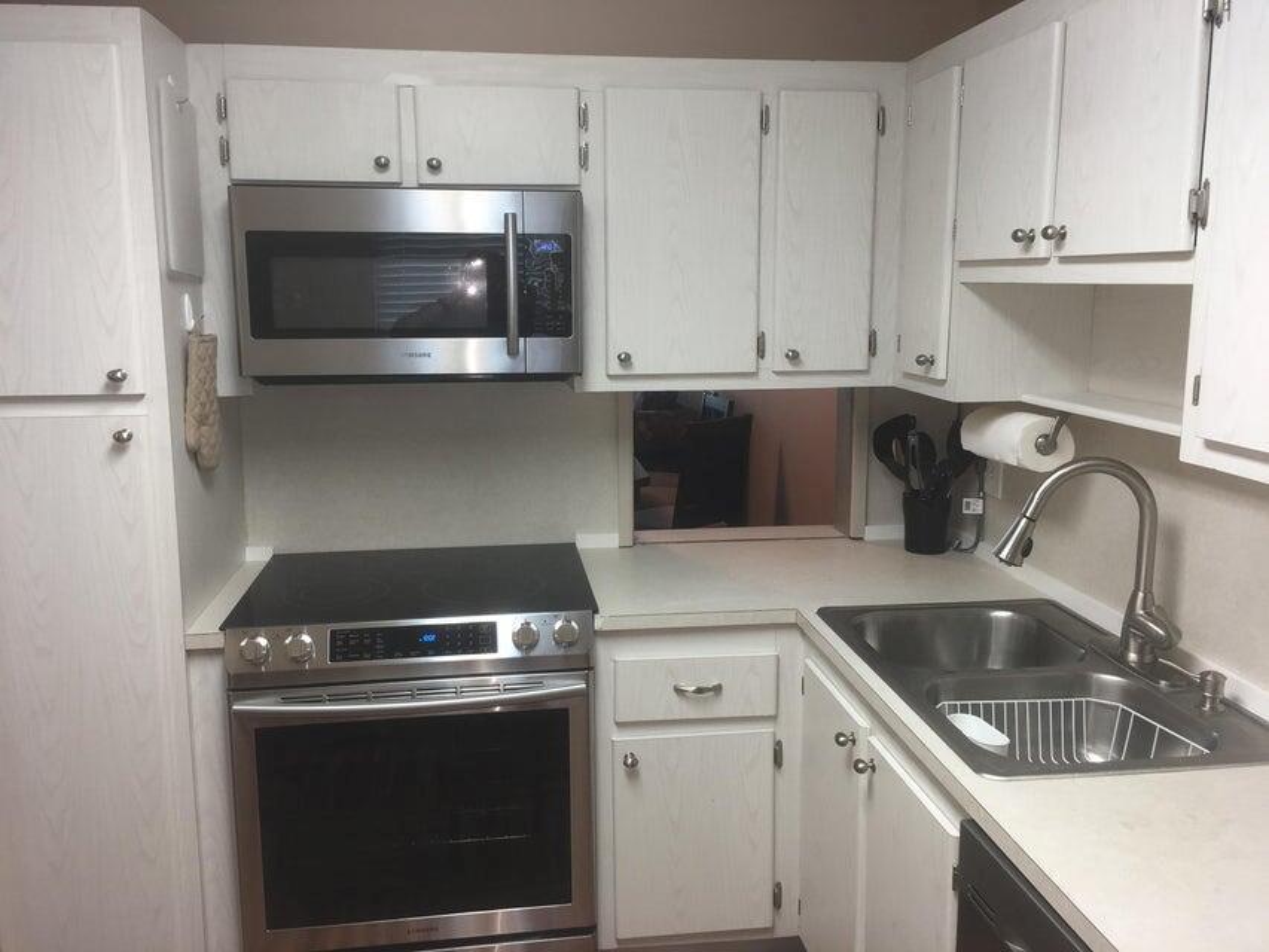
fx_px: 1063
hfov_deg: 61.7
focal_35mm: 29
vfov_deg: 48.2
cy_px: 476
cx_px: 634
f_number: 2.2
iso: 25
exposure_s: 1/31
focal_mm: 4.15
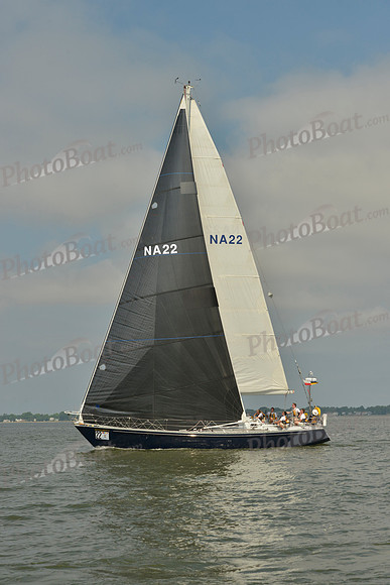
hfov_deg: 19.5
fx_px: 1137
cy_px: 292
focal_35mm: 70
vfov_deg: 28.8
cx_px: 195
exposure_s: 1/1250
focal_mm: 70
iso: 280
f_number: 10
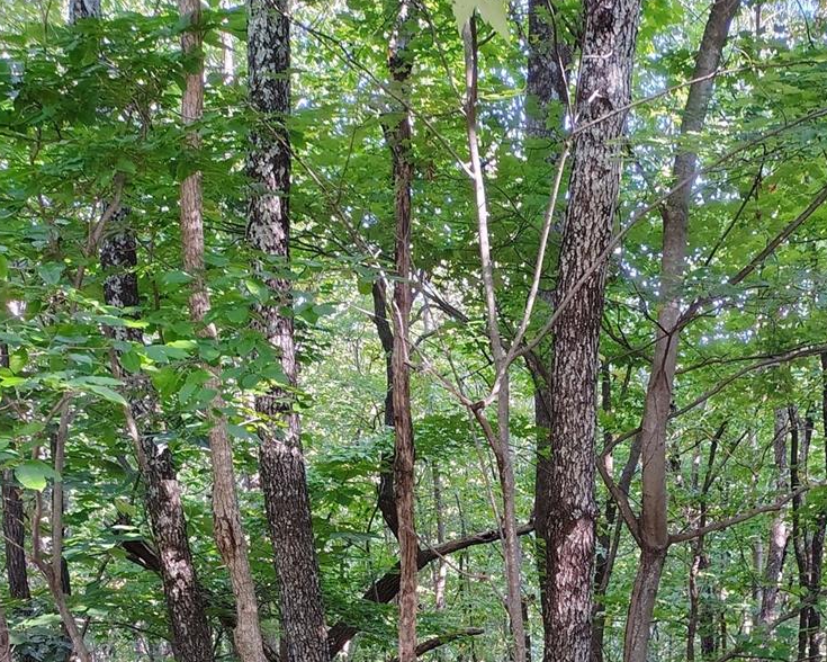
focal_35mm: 49
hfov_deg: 37.0
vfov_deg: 26.5
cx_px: 638
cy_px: 842
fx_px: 1199
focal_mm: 5.56
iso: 1653
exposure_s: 1/60
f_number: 1.8
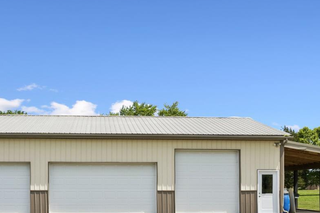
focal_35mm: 42
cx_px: 123
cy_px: 178
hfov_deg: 46.1
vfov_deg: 30.9
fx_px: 373
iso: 100
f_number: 2.8
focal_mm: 8.38
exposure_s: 1/2000
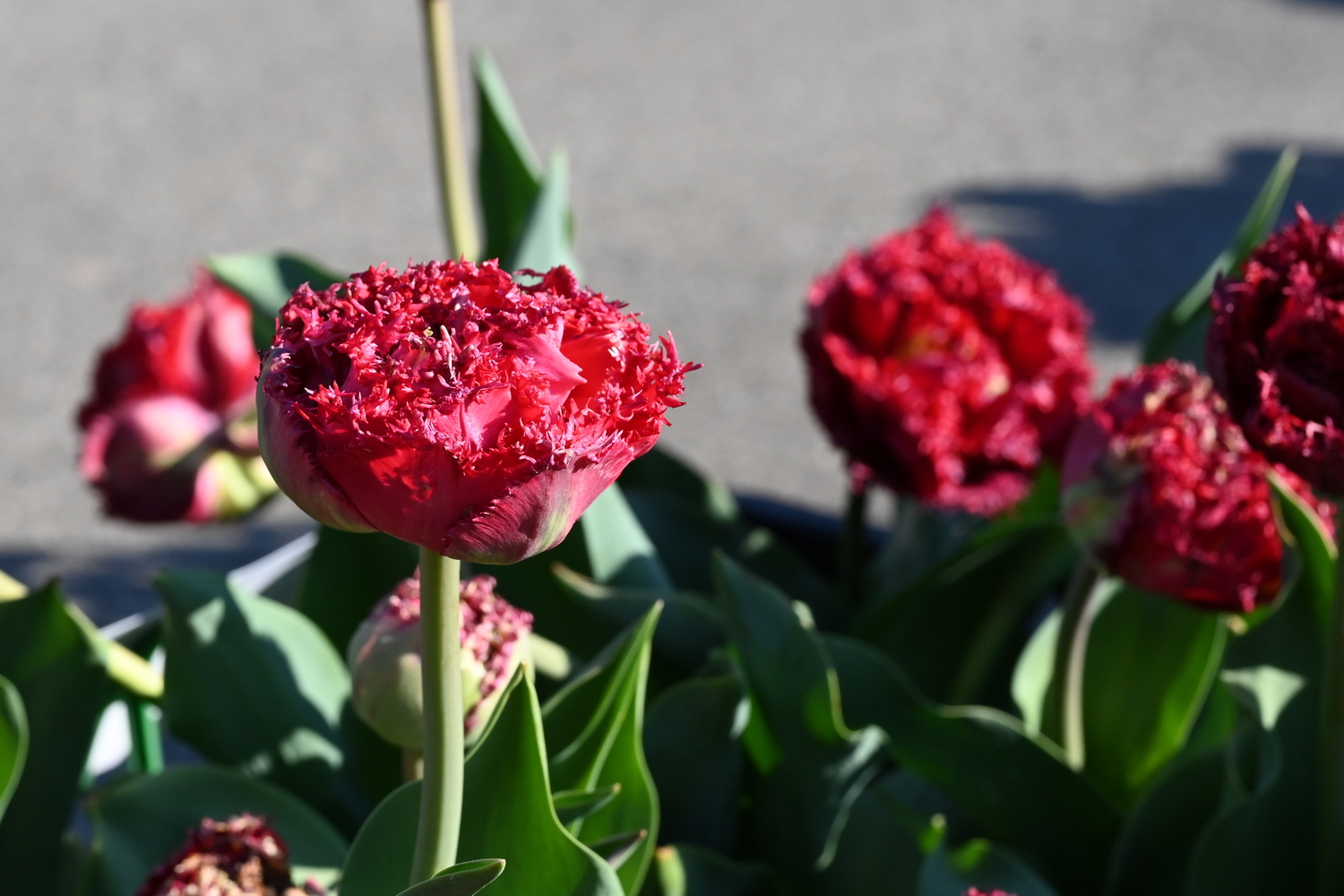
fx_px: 1867
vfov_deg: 27.0
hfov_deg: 39.6
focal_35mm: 50
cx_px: 672
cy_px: 448
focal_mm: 50
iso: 640
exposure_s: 1/640
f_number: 10
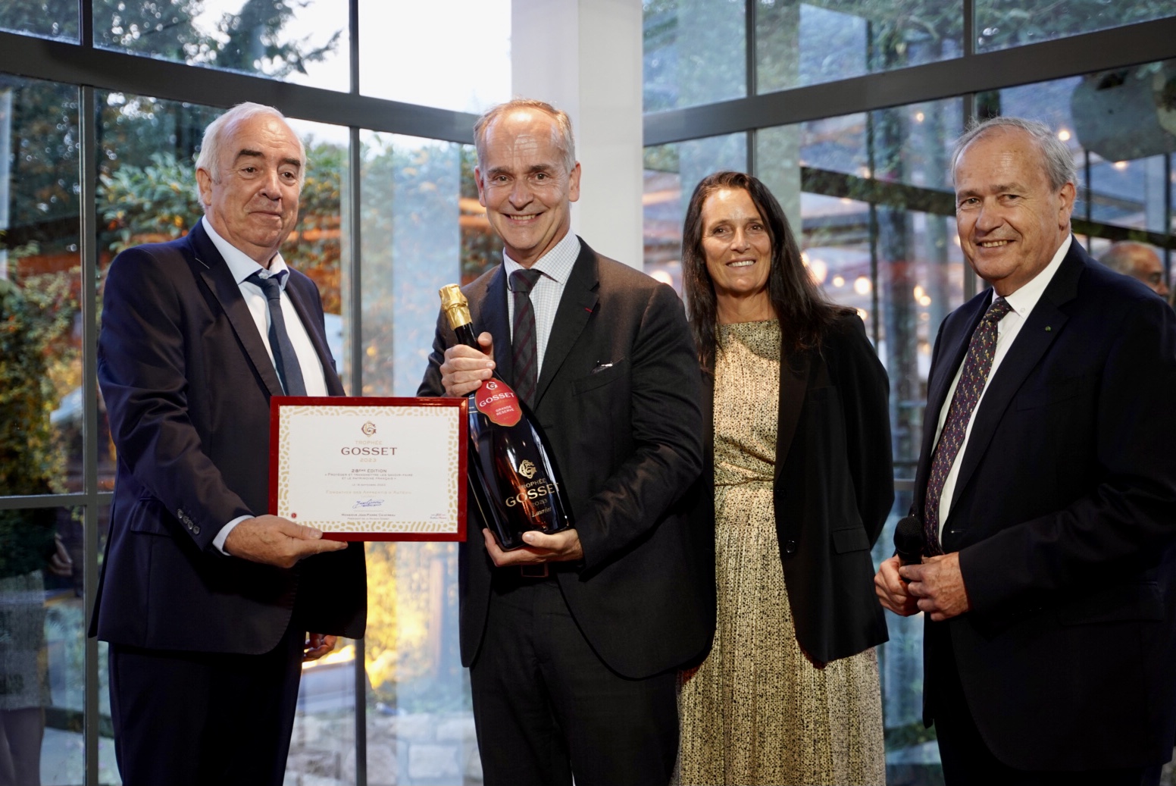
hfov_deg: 41.1
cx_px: 588
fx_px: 1569
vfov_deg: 28.1
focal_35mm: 48
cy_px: 393
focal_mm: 48
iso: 1250
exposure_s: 1/160
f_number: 2.8
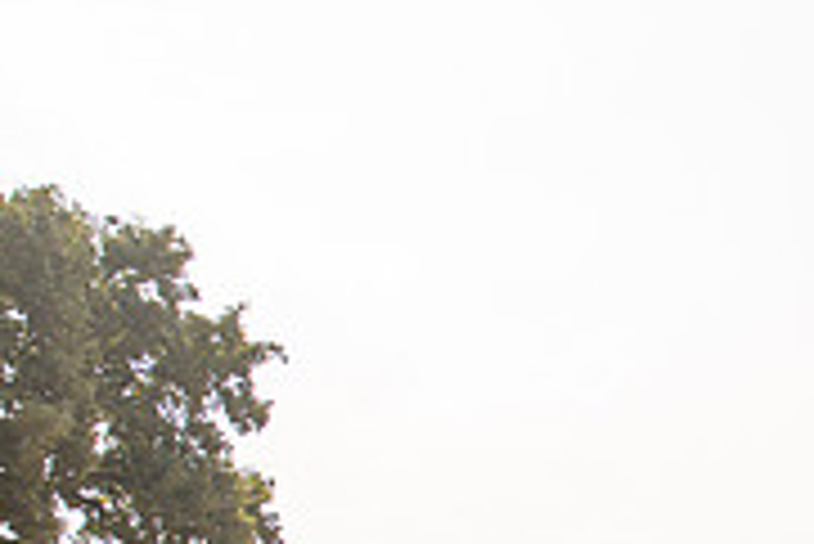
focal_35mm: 77
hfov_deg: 23.7
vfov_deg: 16.5
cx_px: 1003
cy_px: 753
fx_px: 1742
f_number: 2.8
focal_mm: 24
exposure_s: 1/2000
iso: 100
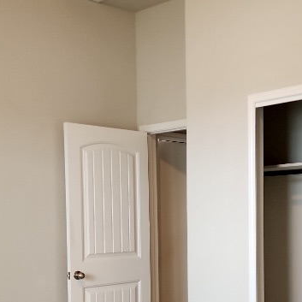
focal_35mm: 59
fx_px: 582
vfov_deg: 28.6
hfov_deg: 28.8
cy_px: 226
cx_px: 210
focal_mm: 6.4
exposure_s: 1/59.2
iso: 1059
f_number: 1.8
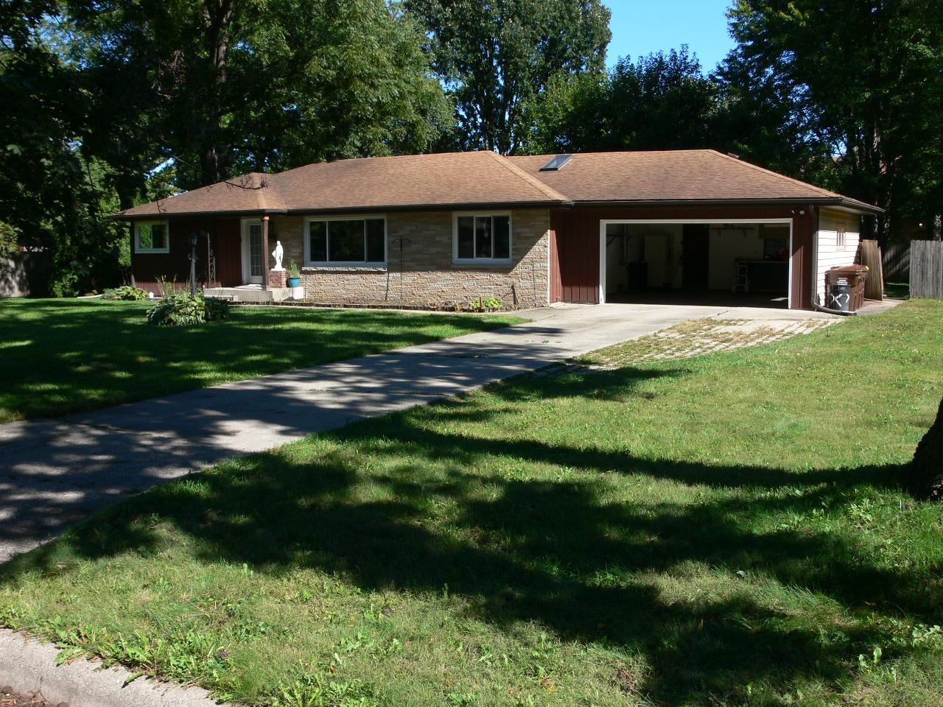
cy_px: 354
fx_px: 953
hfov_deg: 52.6
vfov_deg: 40.7
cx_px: 472
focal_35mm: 35
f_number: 5.6
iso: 80
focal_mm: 7.4
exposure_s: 1/200
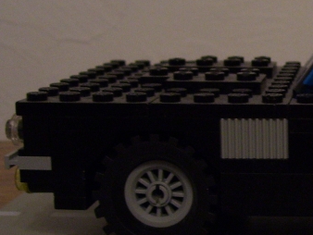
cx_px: 382
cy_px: 144
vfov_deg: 15.9
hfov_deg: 19.7
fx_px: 842
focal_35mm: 93
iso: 160
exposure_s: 1/8
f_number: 2.7
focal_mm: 6
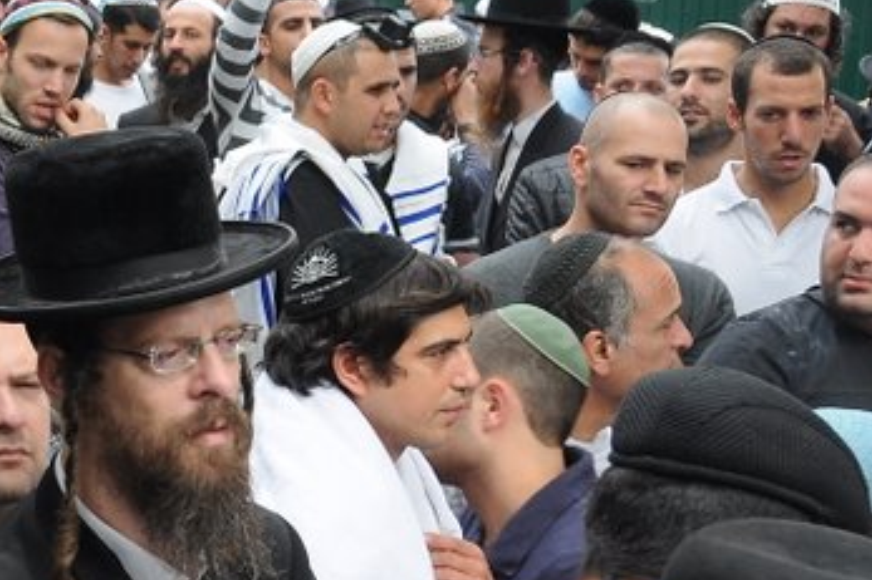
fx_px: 2784
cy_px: 419
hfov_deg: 16.7
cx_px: -284
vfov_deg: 11.9
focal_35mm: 115
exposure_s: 1/160
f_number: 6.3
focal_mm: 26
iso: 250
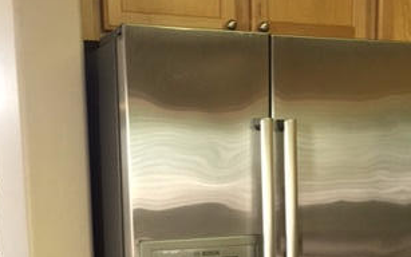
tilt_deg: -6.8
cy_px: 284
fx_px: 717
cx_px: 208
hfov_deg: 32.0
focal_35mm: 64
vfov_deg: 19.5
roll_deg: +1.8
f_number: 2.2
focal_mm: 4.15
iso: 125
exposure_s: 1/30
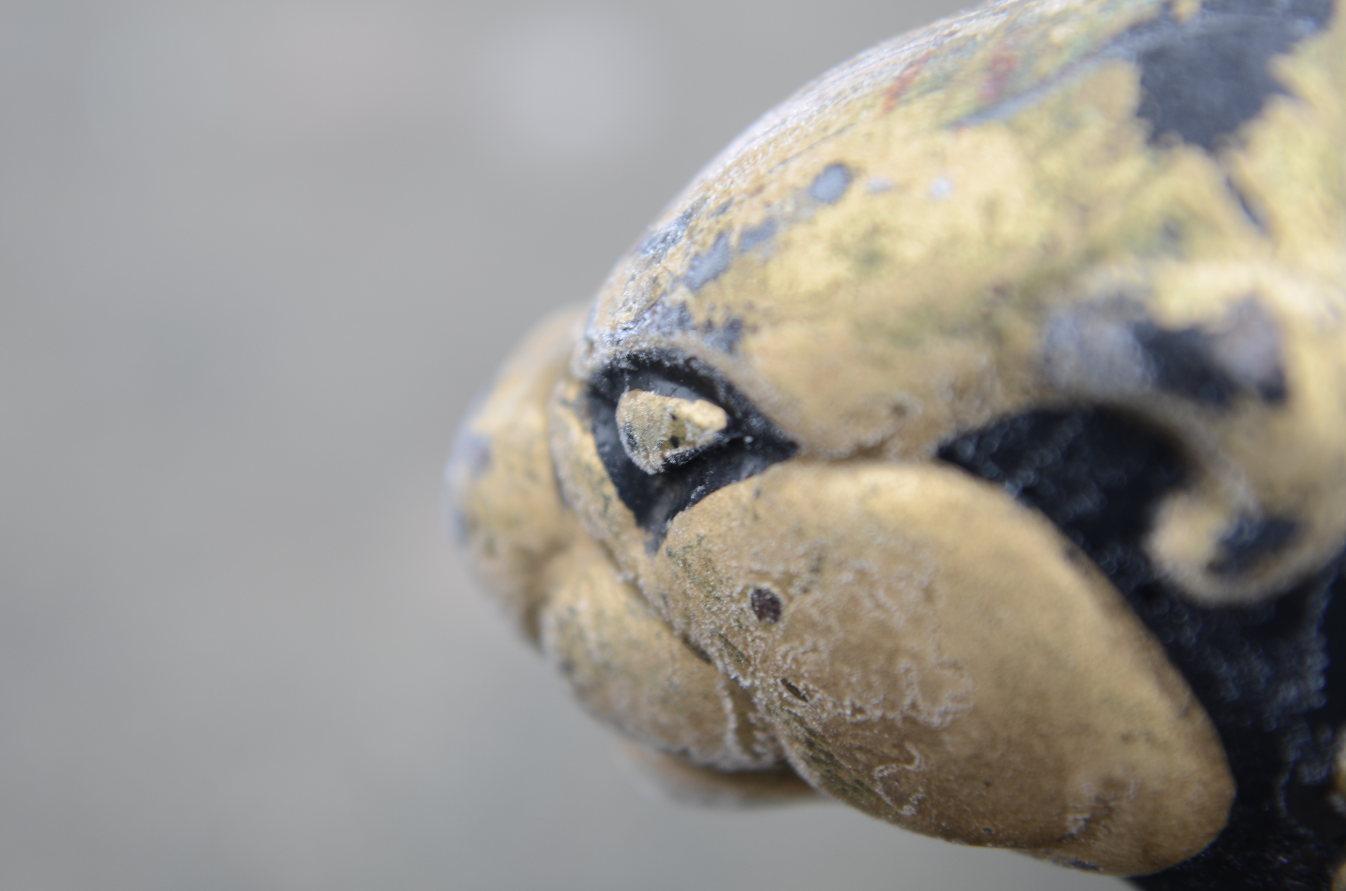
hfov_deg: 29.9
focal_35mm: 68
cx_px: 673
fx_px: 2519
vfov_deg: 20.1
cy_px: 446
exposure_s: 1/40
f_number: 2.8
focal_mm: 45
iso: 100
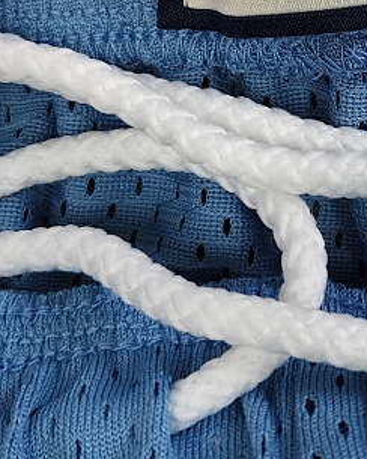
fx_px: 1127
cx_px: 343
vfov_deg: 22.3
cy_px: 24
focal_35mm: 83
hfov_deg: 18.1
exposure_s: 1/100
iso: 895
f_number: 1.88
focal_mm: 5.56
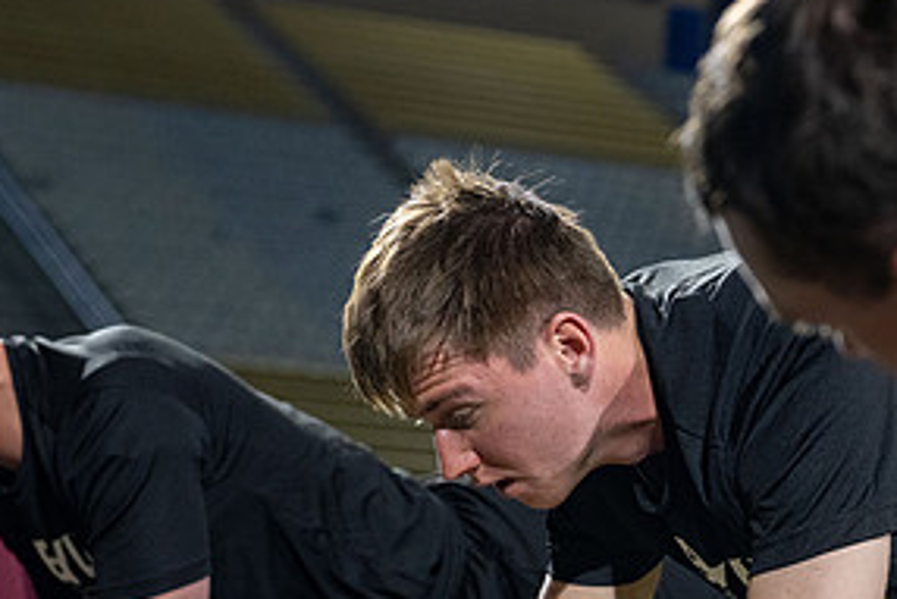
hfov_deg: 14.4
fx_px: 3540
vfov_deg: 9.7
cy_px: 459
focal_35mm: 142
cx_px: 561
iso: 2000
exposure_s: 1/125
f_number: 4
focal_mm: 70
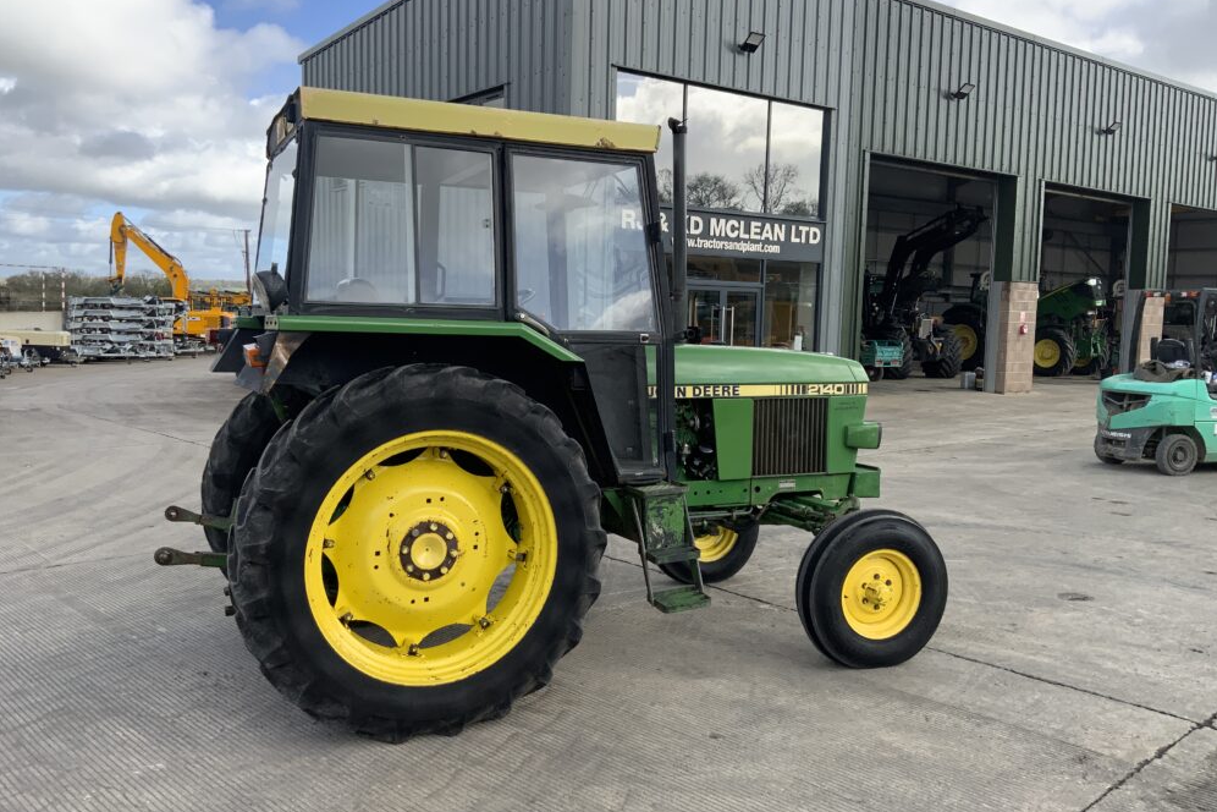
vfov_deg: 42.3
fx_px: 1048
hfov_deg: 60.3
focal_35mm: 31
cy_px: 399
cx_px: 604
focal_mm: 3
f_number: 1.8
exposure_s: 1/728
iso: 16
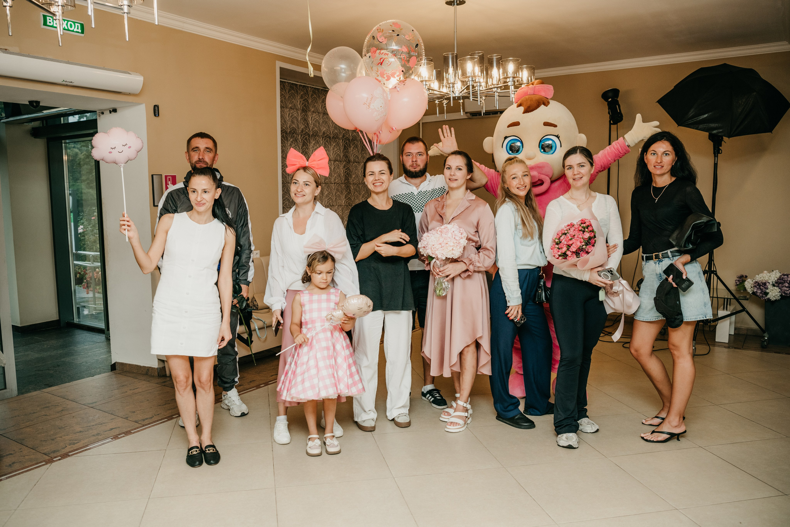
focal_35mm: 29
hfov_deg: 64.4
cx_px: 372
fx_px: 627
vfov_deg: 45.6
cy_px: 279
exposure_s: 1/160
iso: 200
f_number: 4
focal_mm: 27
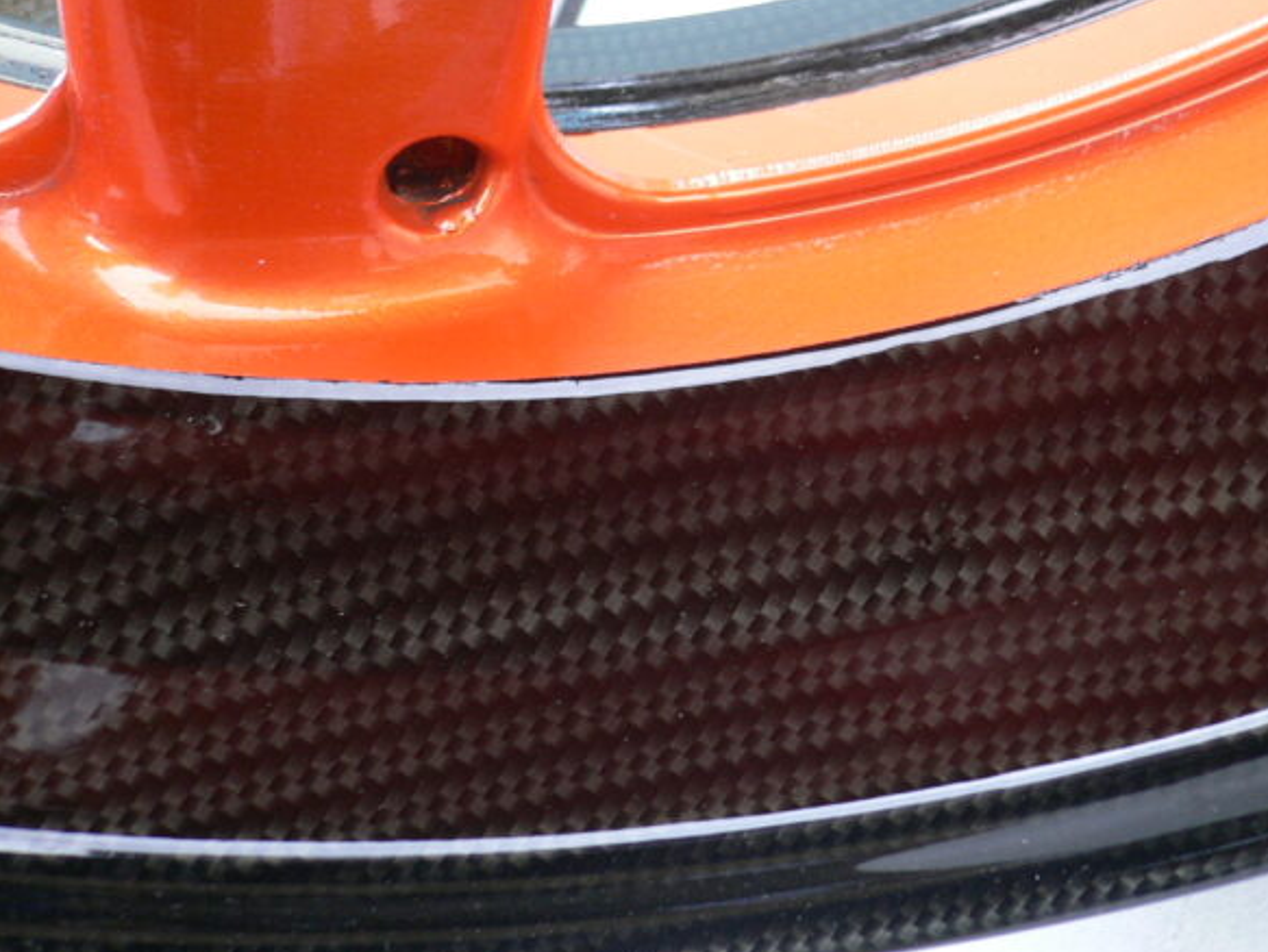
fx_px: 1759
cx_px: 761
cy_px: 367
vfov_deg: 30.2
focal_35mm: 48
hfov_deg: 39.5
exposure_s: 1/30
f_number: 2.8
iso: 100
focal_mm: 5.8
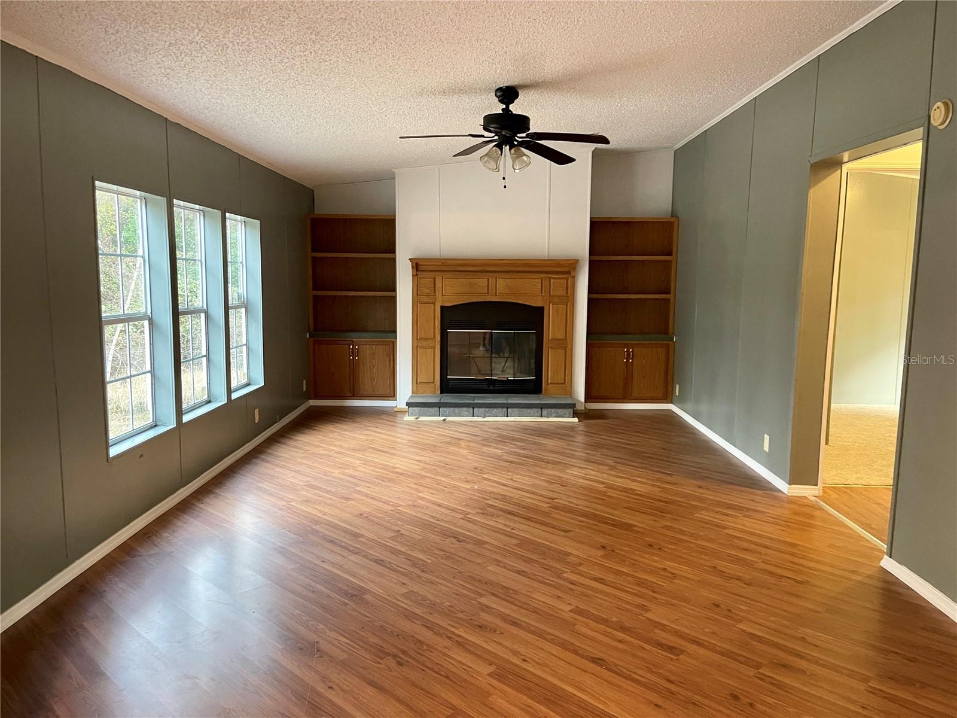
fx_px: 691
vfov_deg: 54.9
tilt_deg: -6.4
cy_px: 359
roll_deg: -1.0
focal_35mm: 25
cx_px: 478
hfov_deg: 69.4
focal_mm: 5.1
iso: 500
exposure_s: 1/60
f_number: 1.6
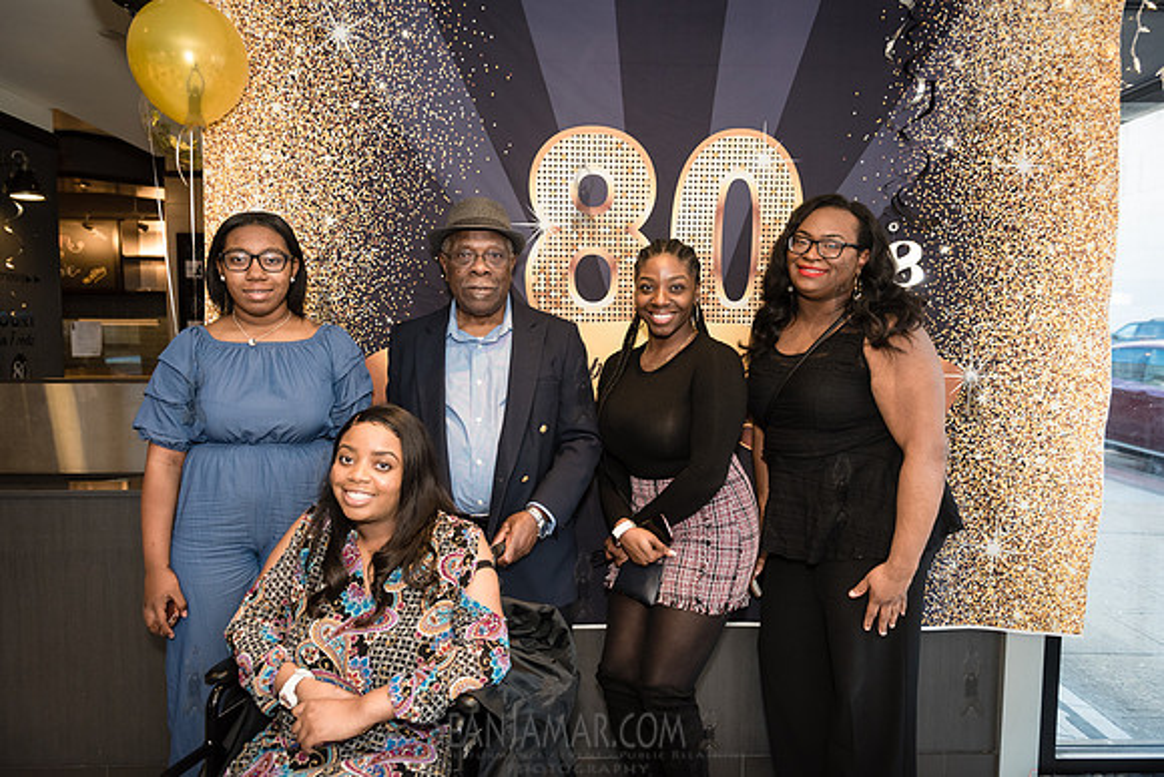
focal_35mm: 24
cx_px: 582
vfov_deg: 53.2
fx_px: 776
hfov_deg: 73.7
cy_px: 388
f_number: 3.5
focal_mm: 24
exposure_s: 1/320
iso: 1250
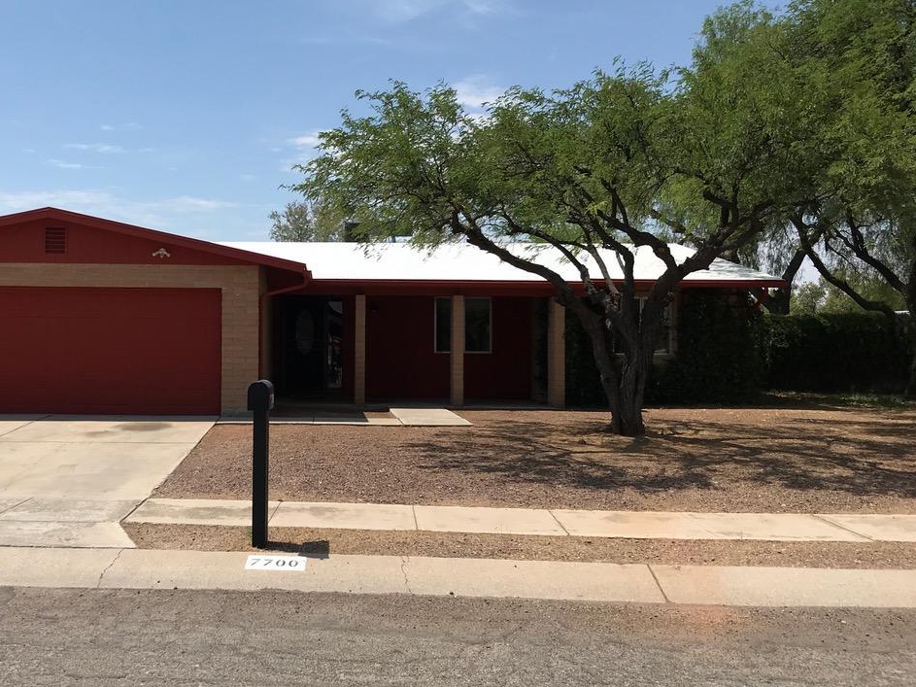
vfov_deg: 37.7
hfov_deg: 48.1
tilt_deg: +1.5
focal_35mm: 38
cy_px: 326
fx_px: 1005
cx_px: 302
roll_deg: +0.2
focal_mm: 3.99
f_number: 1.8
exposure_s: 1/3195
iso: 20
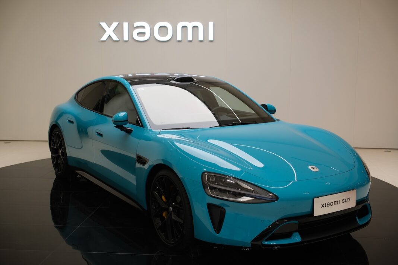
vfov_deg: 32.6
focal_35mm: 41
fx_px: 453
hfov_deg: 47.4
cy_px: 132
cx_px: 199
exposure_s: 1/180
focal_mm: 27.6
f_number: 3.6
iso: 320
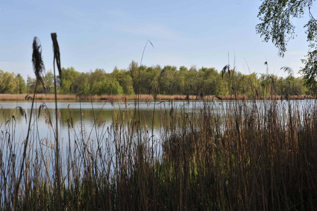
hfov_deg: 38.2
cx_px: 158
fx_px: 458
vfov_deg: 26.0
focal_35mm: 52
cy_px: 106
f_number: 10
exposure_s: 1/320
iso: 200
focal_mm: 52
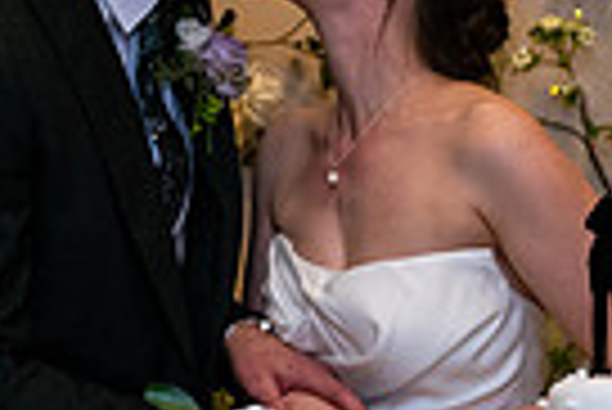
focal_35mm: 136
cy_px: 426
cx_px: 513
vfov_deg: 10.0
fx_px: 2314
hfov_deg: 14.9
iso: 800
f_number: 3.5
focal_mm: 32
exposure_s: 1/60
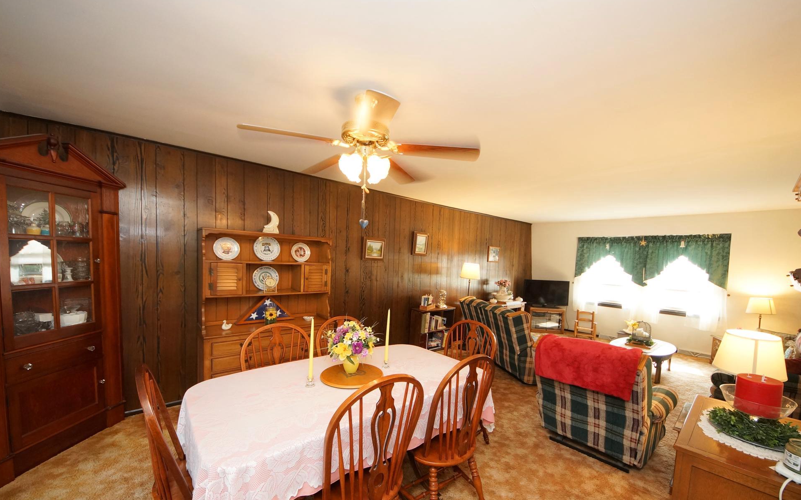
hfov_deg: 109.4
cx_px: 401
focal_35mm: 13
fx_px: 284
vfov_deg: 82.5
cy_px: 278
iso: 800
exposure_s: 1/30
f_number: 4.5
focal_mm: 8
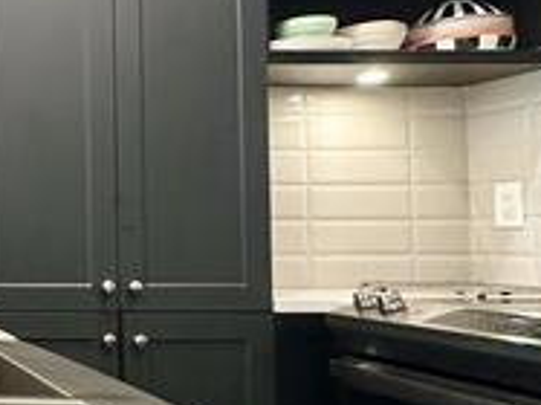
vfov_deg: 30.2
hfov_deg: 29.6
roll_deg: -0.5
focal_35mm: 48
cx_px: -203
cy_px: 214
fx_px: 750
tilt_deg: +1.1
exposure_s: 1/60
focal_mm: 2.22
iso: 250
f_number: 2.2
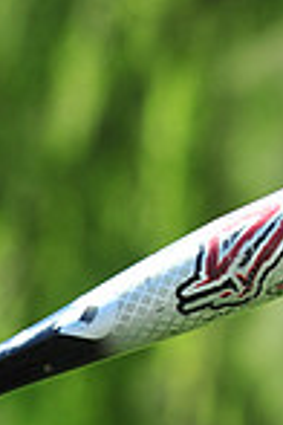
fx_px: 6037
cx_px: -147
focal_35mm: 512
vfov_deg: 4.0
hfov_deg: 2.7
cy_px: 691
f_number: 5
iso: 200
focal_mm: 130
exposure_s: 1/640
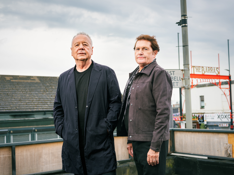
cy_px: 88
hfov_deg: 37.5
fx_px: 345
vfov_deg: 28.6
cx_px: 116
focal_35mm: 51
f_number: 6.4
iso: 100
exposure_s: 1/100
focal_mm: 63
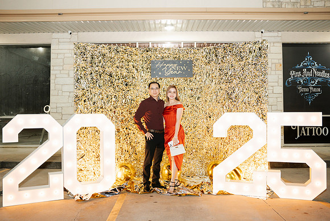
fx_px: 306
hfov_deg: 56.7
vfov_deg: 39.6
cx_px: 164
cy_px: 108
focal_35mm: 33
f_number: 2.8
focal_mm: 31.7
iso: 1000
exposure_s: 1/160
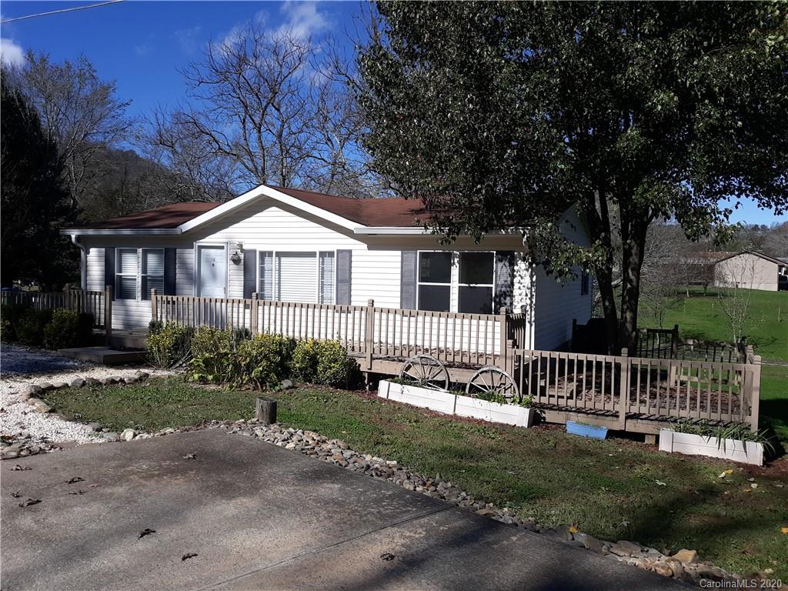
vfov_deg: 49.7
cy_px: 296
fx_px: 637
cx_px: 394
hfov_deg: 63.4
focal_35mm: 28
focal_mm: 3.7
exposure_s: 1/2294
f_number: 1.7
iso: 40
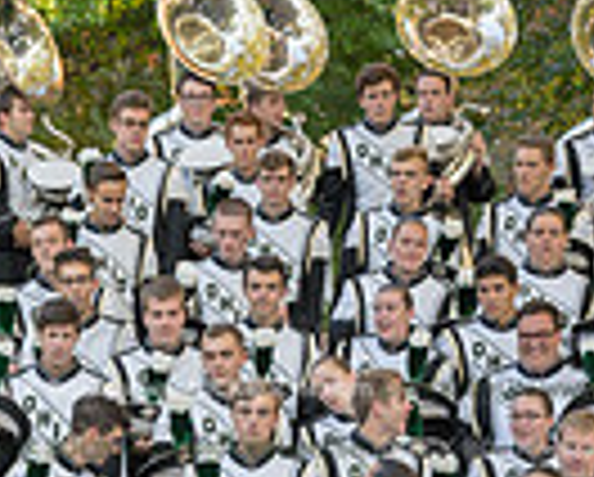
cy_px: 819
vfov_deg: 10.2
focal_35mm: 144
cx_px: 166
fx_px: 2535
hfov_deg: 13.3
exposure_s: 1/80
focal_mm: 45
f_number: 4
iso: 125
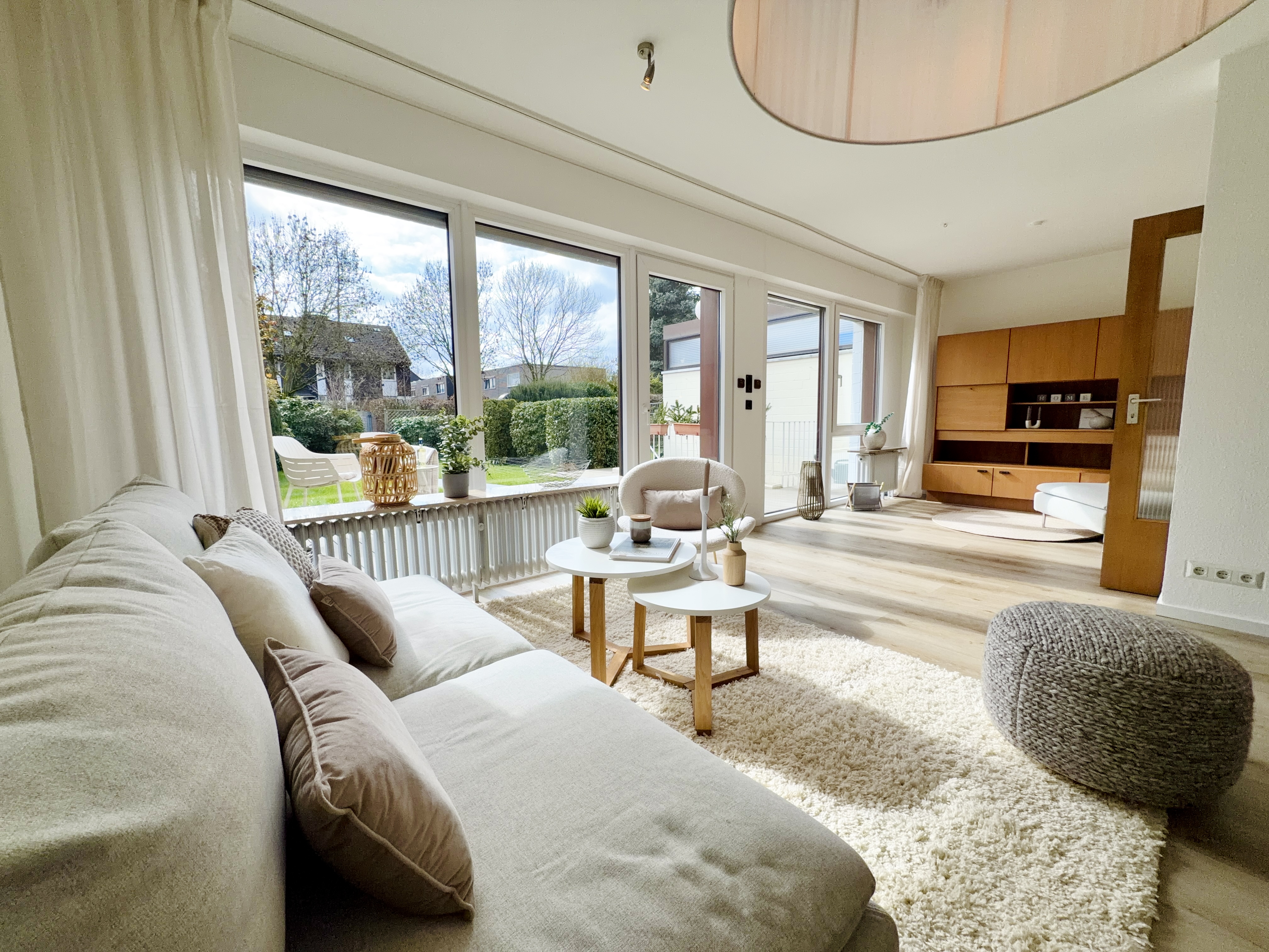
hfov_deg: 102.1
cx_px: 634
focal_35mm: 14
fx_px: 513
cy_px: 476
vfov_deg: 85.7
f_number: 2.2
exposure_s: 1/596
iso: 40
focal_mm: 2.22
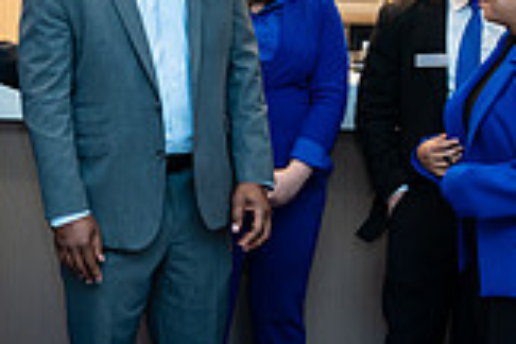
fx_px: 1390
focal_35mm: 97
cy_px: 6
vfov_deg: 13.9
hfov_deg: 19.0
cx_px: -204
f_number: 3.2
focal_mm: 25.5
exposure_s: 1/200
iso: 400
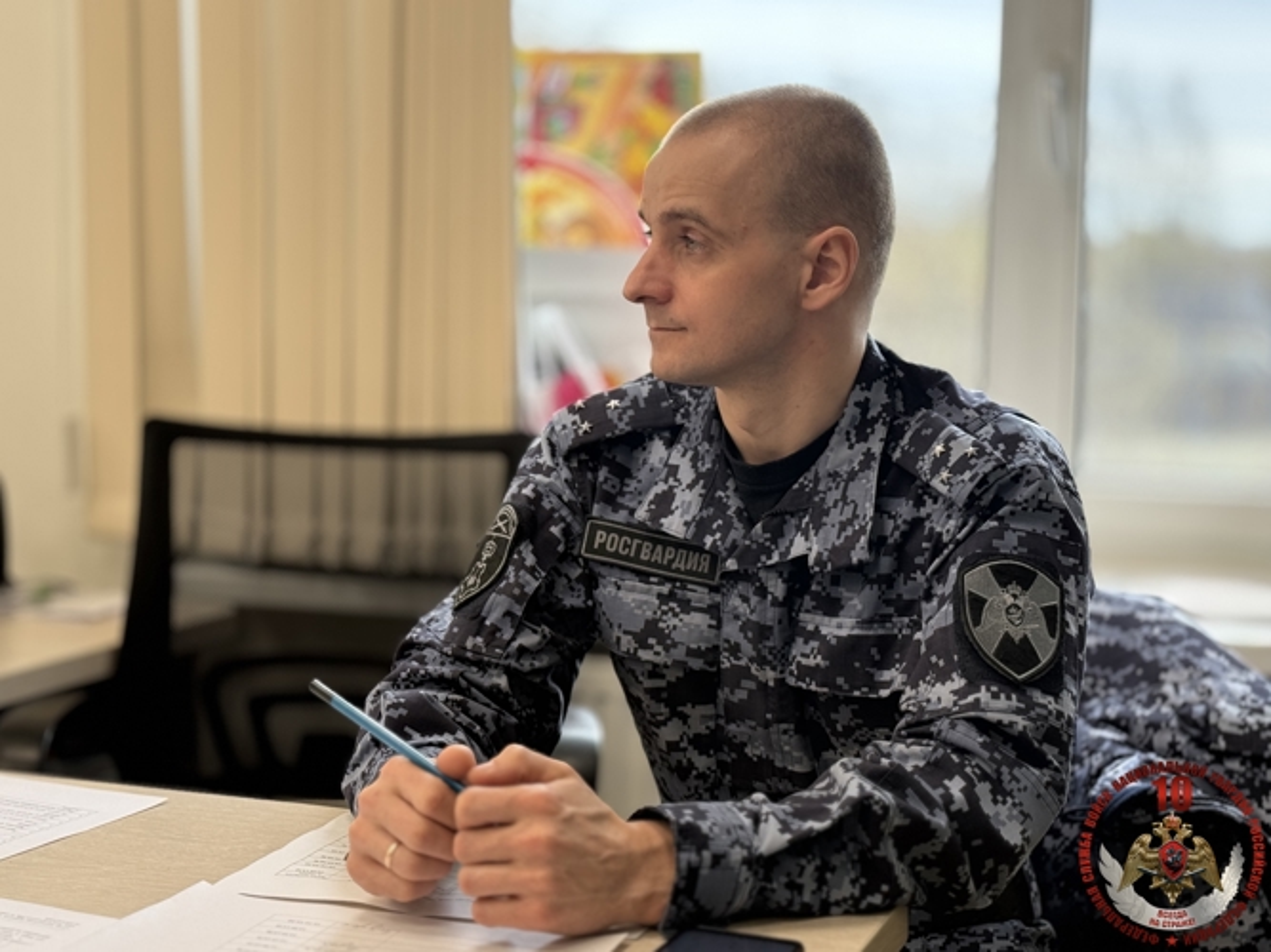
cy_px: 476
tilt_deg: -5.9
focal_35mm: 48
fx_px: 1762
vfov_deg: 30.3
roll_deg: -0.5
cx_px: 636
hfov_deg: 39.7
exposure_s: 1/181
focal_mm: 6.76
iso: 64
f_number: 1.78
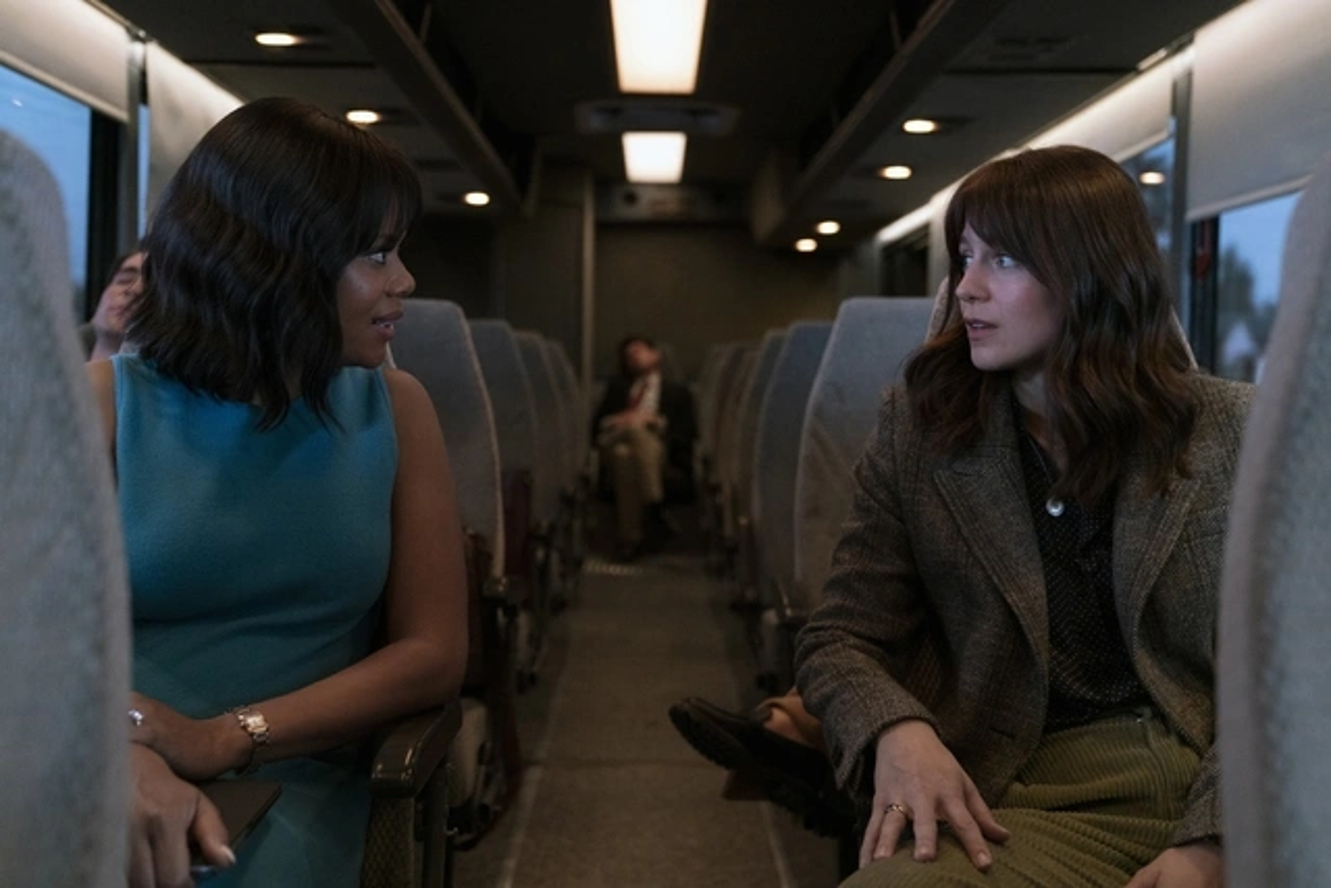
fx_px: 1405
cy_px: 444
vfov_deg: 35.1
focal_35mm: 38
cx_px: 666
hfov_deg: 50.7
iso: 3200
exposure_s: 1/80
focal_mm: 38
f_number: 2.8
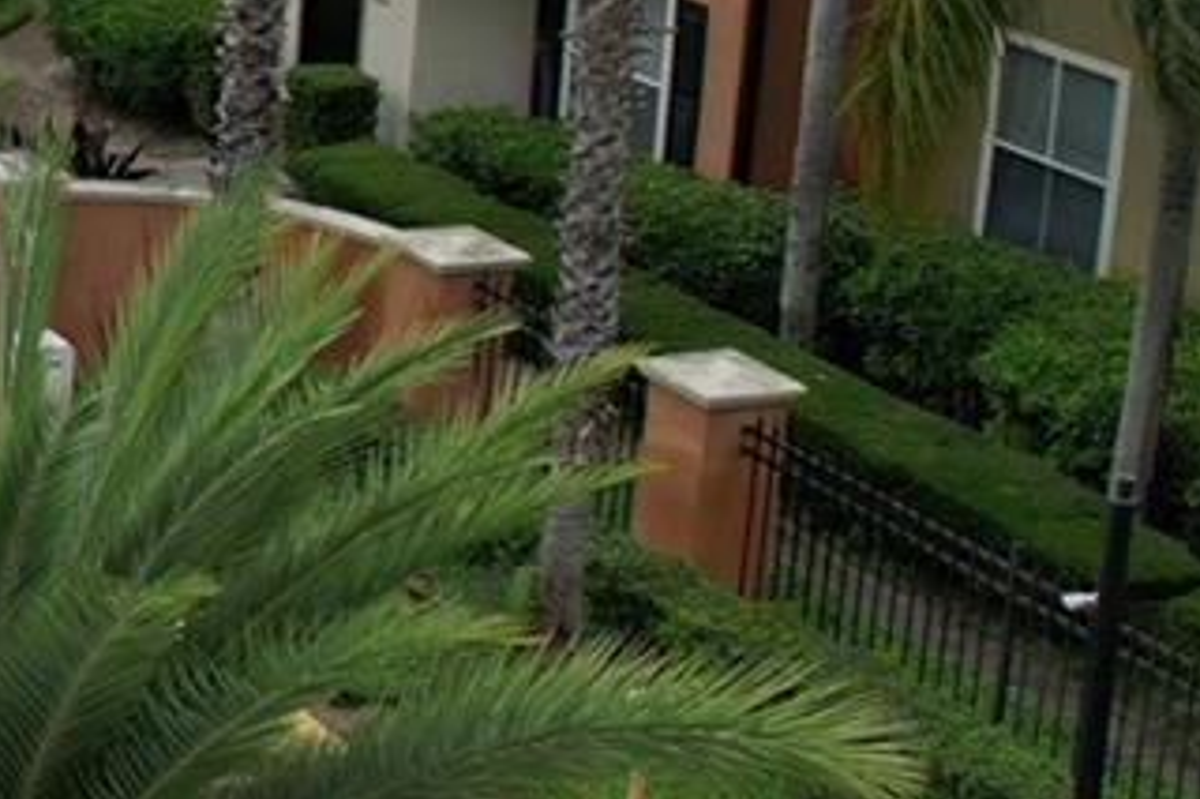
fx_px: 3665
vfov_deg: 12.1
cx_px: -1061
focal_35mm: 110
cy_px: -195
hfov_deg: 15.5
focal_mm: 8.38
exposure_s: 1/1000
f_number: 2.8
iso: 100
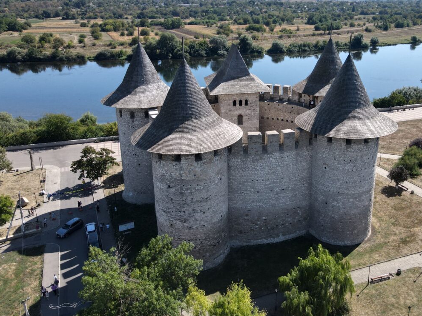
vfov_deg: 45.1
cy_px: 122
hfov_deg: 58.0
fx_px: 378
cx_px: 250
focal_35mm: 31
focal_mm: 4.5
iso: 100
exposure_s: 1/640
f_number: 2.8
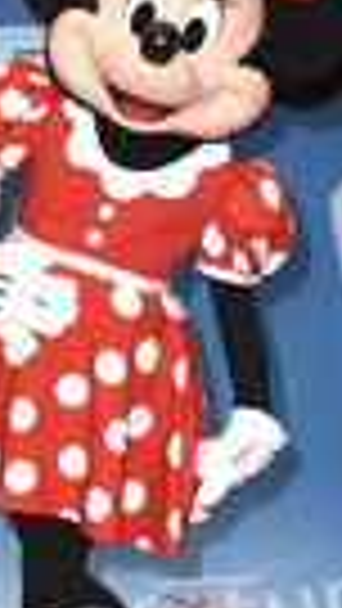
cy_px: 450
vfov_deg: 19.0
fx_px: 1805
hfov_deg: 10.4
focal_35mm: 112
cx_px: -207
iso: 1000
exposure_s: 1/160
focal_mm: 24
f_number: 6.3
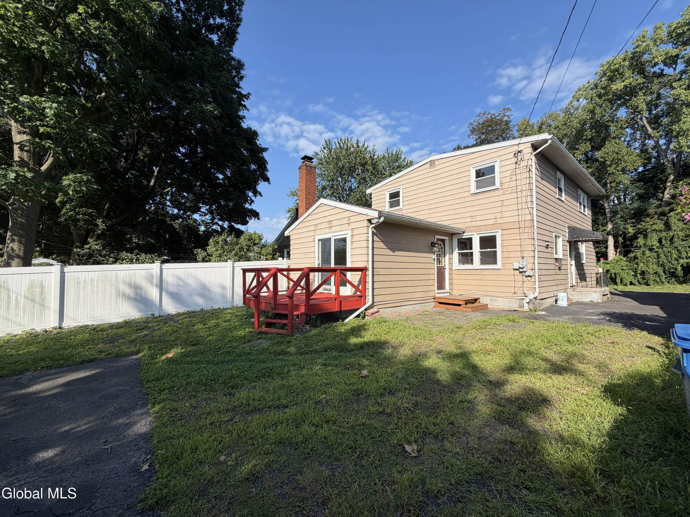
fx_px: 279
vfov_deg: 85.7
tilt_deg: +3.2
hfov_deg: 102.1
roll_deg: -0.8
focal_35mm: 14
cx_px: 345
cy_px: 258
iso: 25
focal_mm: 2.22
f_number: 2.2
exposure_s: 1/770
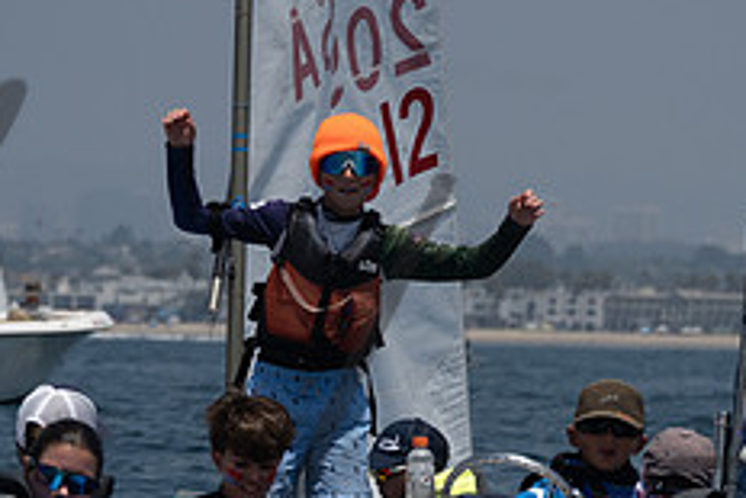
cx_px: 486
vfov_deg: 3.6
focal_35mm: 387
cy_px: 538
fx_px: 8024
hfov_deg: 5.3
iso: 320
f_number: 7.6
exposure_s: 1/2000
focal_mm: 155
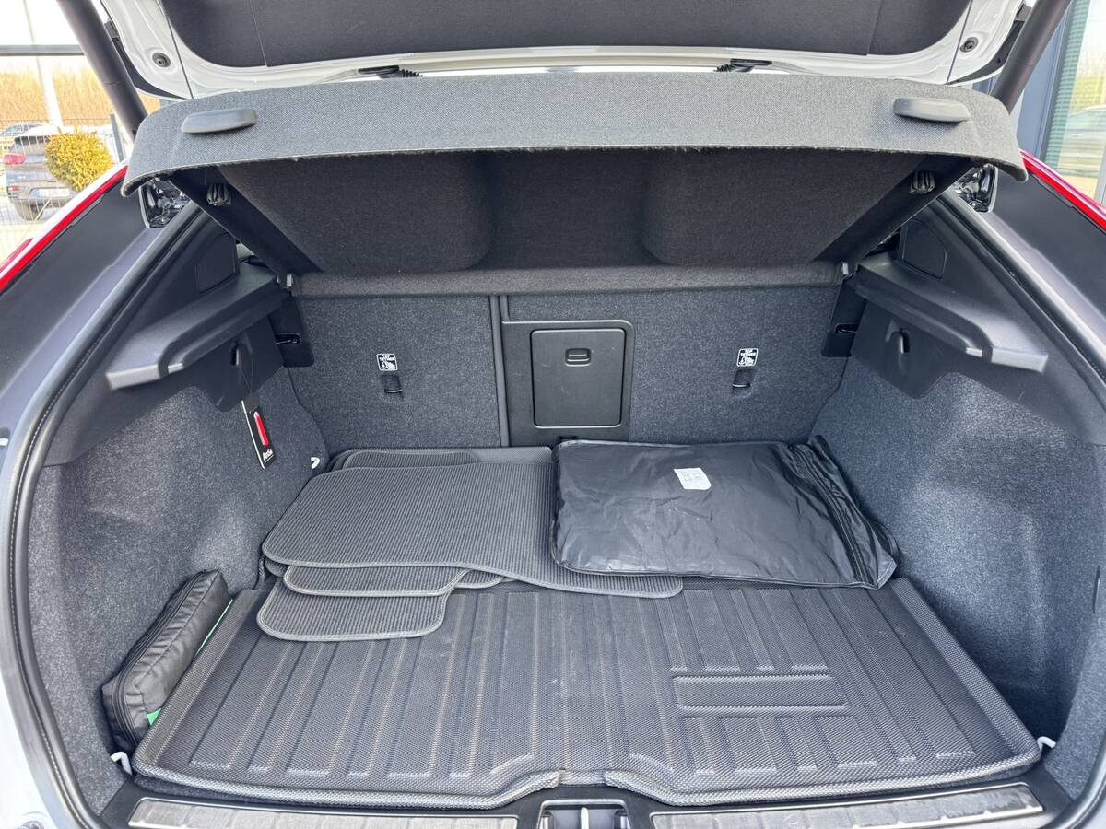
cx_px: 553
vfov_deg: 56.8
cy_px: 414
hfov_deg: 71.6
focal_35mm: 24
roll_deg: +1.3
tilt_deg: -20.7
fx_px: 767
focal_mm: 6.76
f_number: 1.78
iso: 160
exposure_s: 1/121
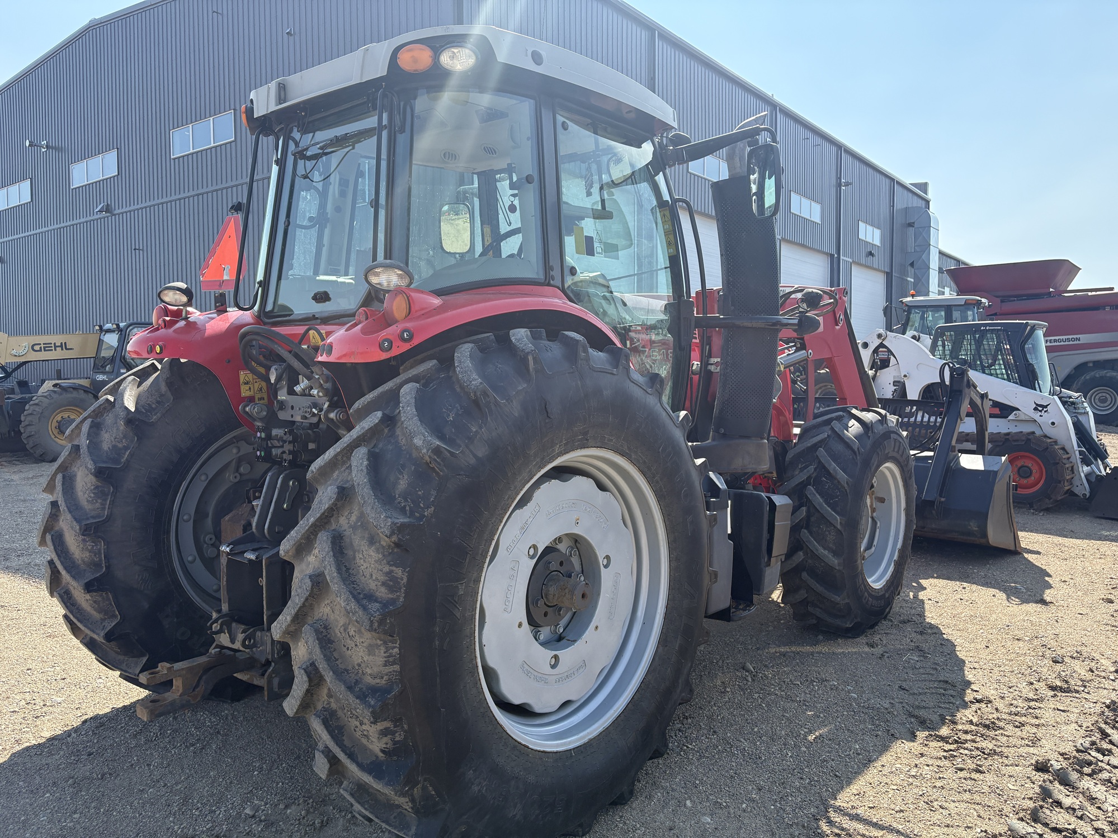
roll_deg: +0.9
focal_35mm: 26
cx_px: 559
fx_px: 840
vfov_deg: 53.1
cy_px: 419
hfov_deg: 67.3
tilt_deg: +1.9
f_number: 1.6
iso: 64
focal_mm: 5.96
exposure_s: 1/1706
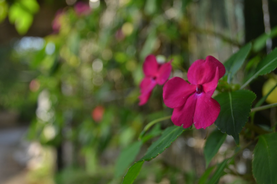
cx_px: 138
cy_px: 92
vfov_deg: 28.1
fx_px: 369
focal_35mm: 48
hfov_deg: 41.1
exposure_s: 1/50
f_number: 4.8
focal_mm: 32
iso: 100
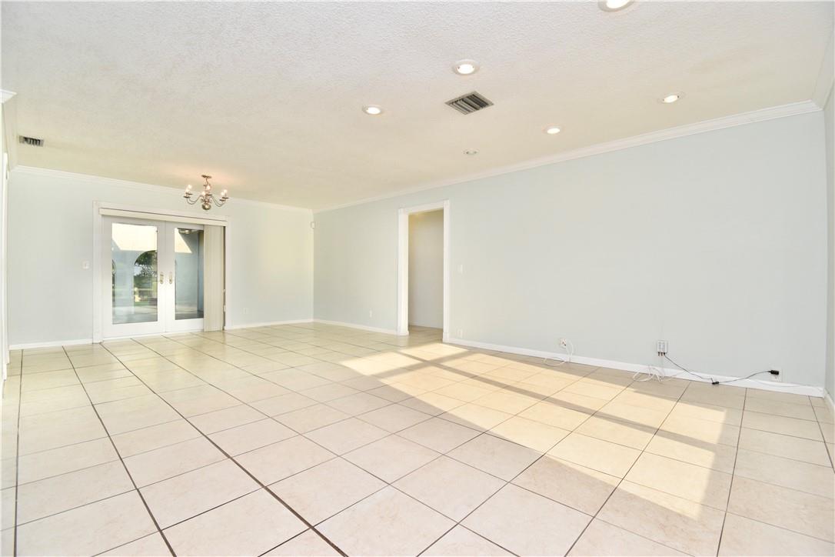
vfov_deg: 77.3
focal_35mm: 15
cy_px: 278
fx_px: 348
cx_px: 418
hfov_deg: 100.4
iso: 400
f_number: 6.3
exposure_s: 1/160
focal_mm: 10
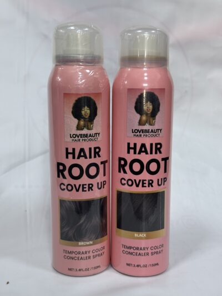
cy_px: 148
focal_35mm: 48
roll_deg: -0.7
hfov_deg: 30.3
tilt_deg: -13.7
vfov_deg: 39.6
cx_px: 111
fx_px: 410
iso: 50
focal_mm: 6.76
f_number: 1.78
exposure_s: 1/100
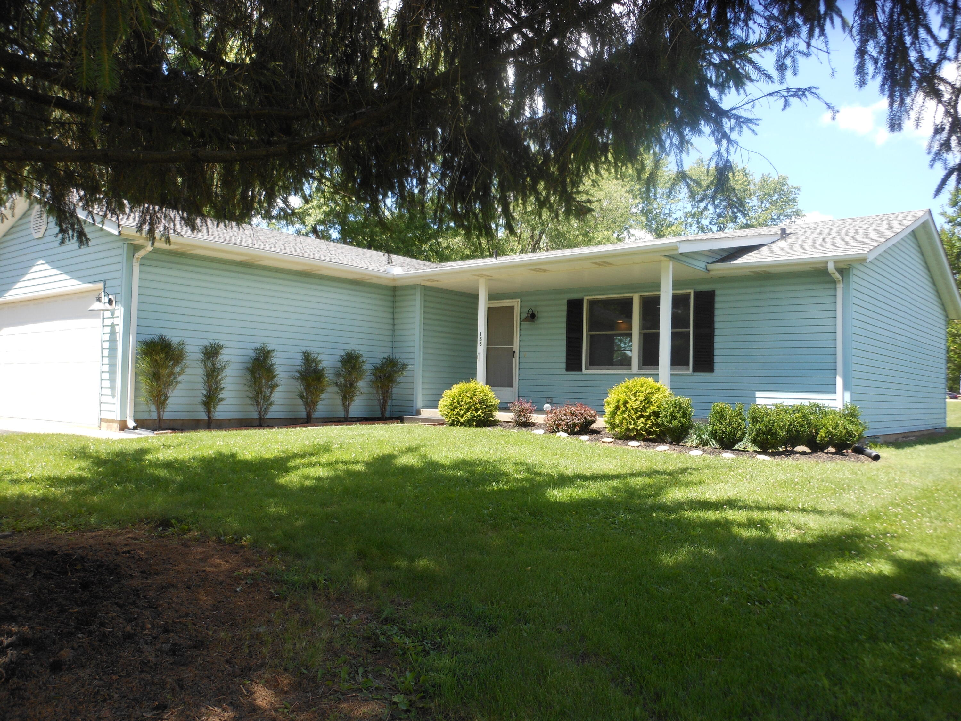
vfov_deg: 49.7
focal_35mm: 28
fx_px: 777
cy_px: 360
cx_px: 480
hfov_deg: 63.4
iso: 80
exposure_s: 1/200
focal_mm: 5
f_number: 3.7
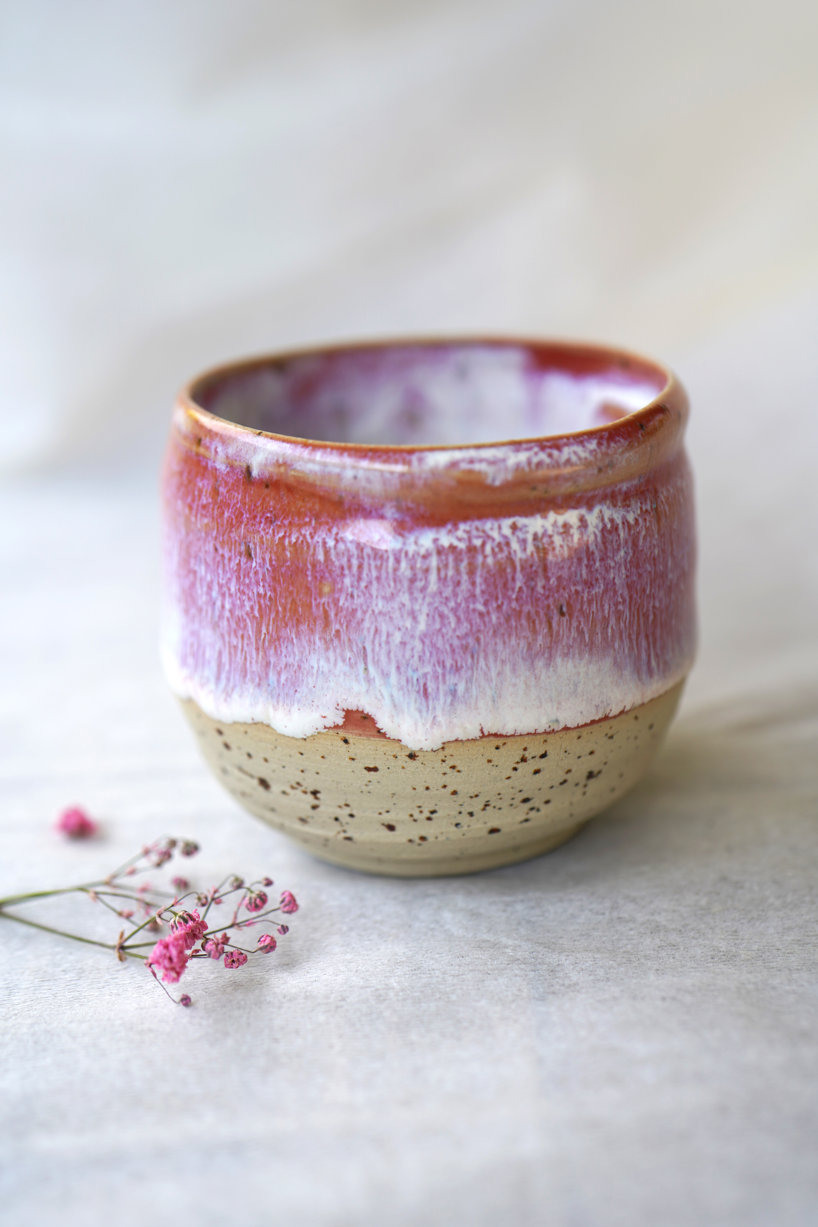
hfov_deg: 27.0
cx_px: 409
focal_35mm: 50
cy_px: 614
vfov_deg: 39.6
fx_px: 1704
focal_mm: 50
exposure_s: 1/60
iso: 100
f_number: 3.2
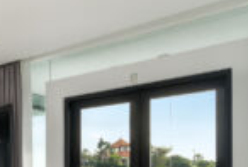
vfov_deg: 25.0
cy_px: 189
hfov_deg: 30.0
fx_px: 345
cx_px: -87
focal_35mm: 50
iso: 250
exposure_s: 1/200
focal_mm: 10
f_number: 8
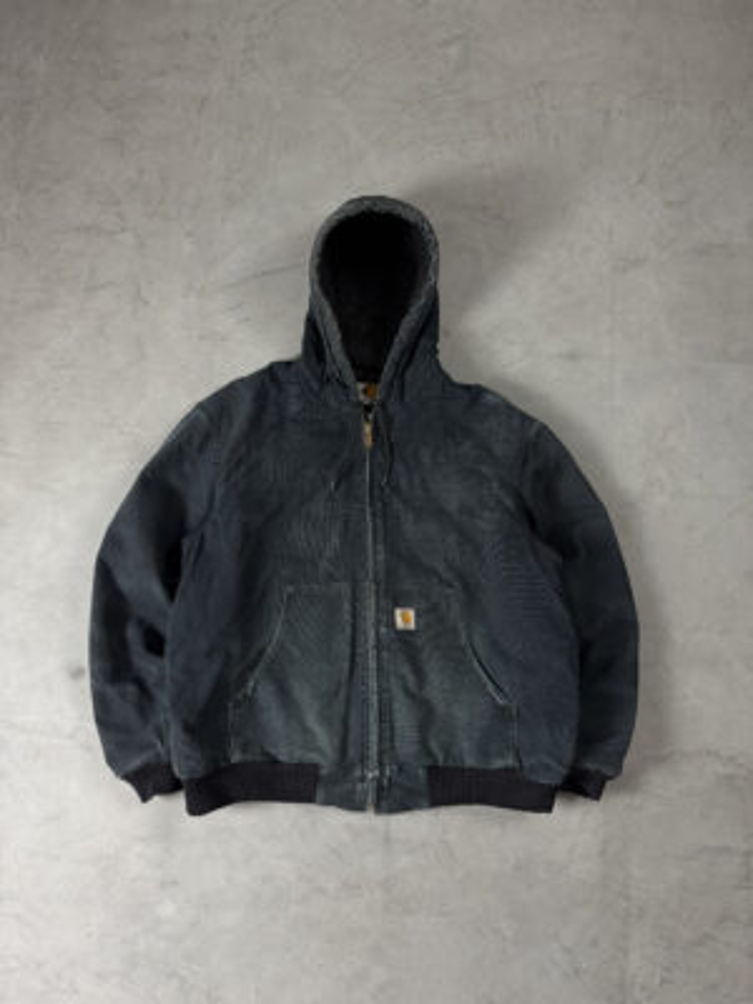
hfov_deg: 56.8
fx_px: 696
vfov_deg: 71.6
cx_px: 376
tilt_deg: -81.7
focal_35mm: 24
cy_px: 502
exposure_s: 1/60
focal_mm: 6.76
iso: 200
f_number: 1.78
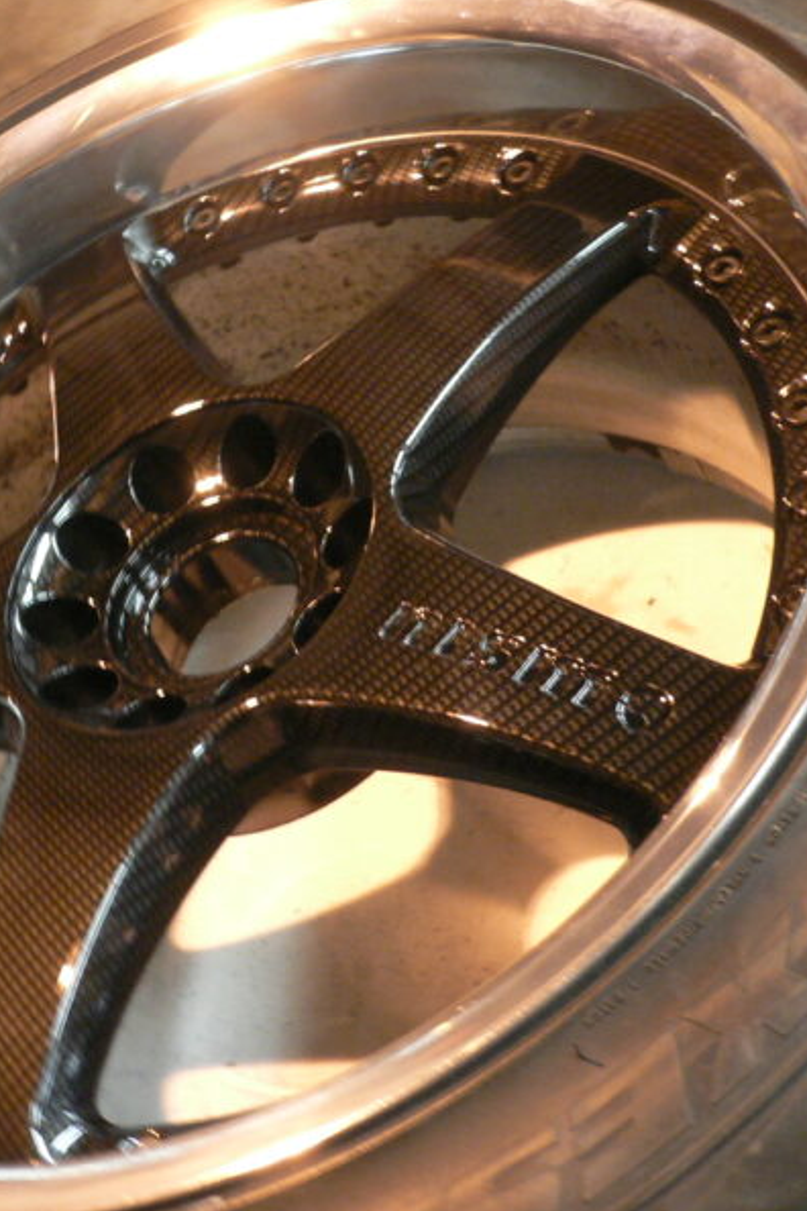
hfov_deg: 27.1
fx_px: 1647
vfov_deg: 40.3
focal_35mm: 49
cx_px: 187
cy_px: 601
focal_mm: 5.8
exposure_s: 1/8
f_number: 2.8
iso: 200
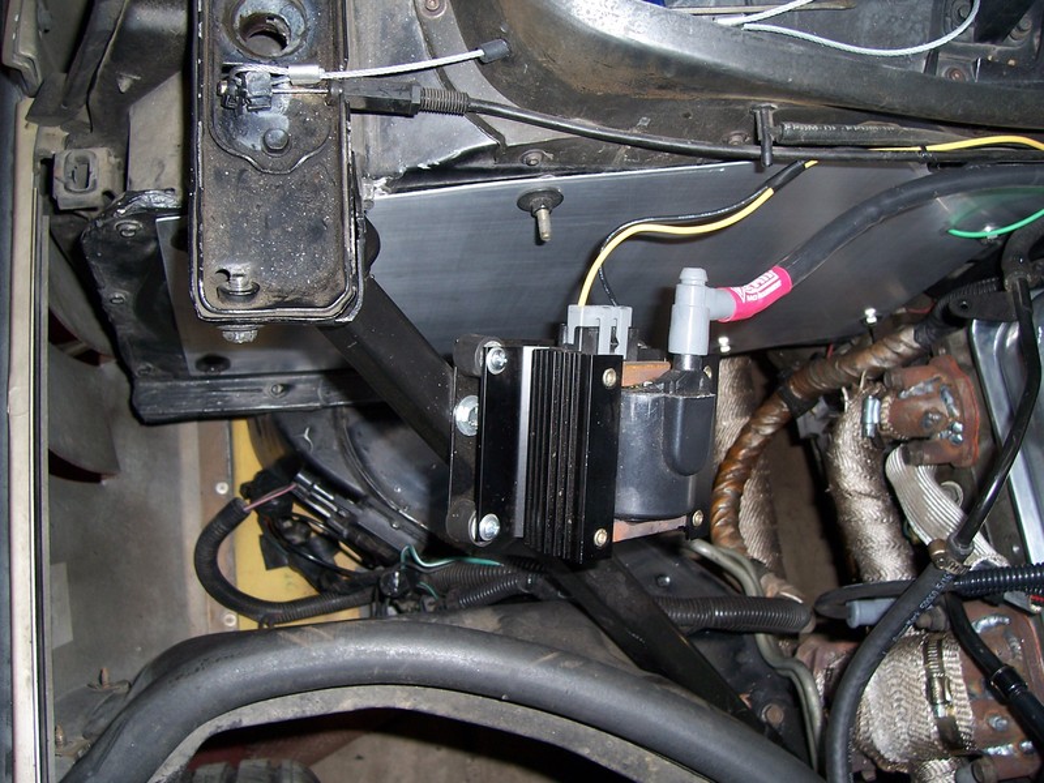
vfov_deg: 41.8
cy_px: 392
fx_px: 1025
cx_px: 522
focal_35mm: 34
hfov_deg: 54.0
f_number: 2.7
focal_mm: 5.6
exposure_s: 1/60
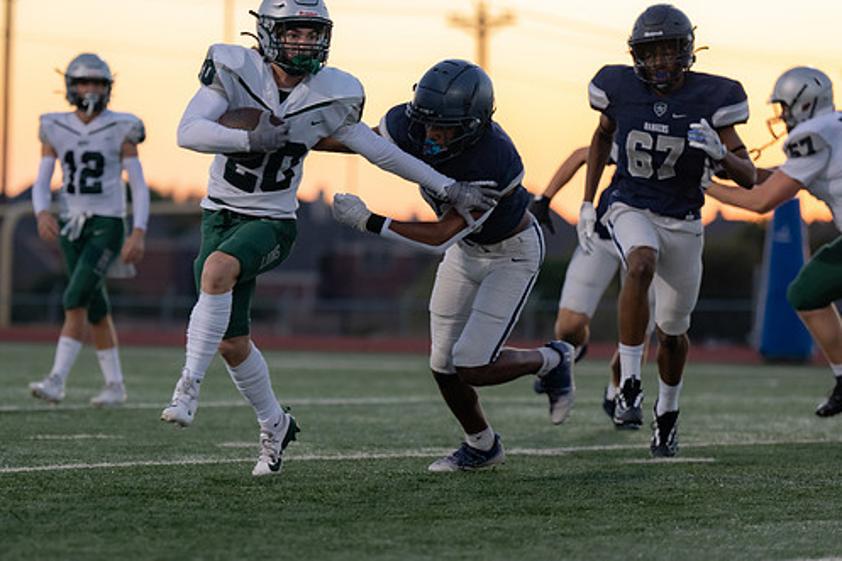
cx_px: 268
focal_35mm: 237
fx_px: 5541
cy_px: 312
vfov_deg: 5.8
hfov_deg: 8.7
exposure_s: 1/1000
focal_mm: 151
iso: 1250
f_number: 2.8
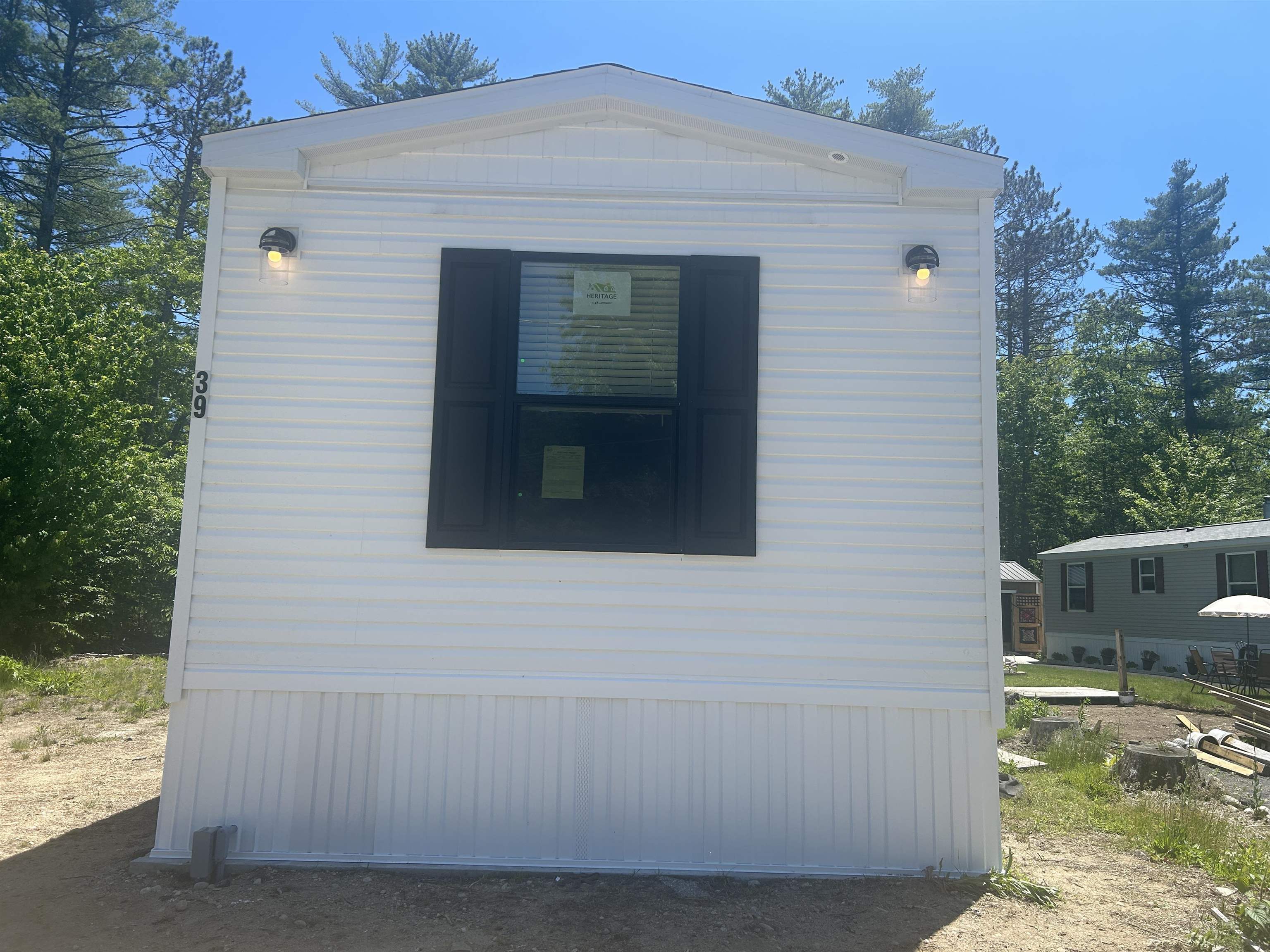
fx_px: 954
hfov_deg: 67.3
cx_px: 635
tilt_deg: +6.0
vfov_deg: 53.1
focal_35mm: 26
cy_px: 476
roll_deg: -0.7
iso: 50
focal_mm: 5.7
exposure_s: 1/3077
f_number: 1.5
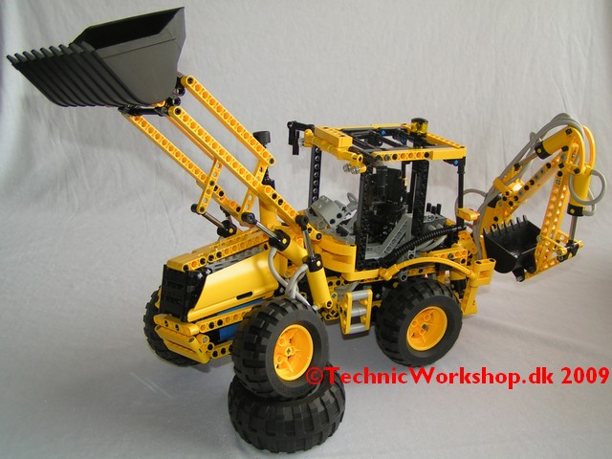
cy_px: 230
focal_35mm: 38
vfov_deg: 37.7
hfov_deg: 49.0
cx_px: 306
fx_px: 672
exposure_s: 1/60
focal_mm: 5.8
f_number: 2.8
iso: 50
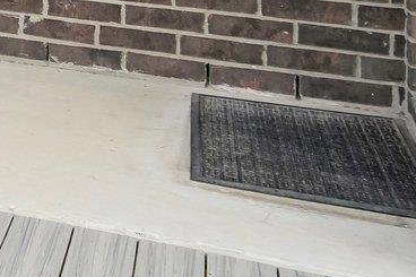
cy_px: -249
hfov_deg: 17.1
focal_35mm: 89
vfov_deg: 13.5
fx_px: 1028
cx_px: -407
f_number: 8
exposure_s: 1/640
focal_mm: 16
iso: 500
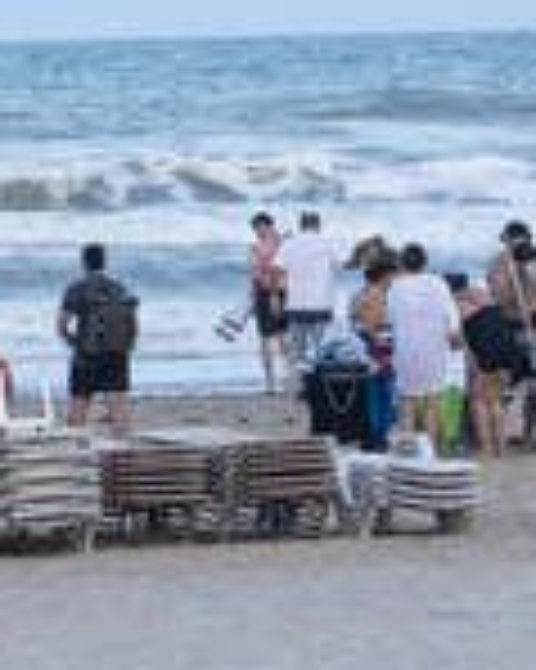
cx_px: -1049
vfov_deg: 3.7
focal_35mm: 528
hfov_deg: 2.9
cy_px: 270
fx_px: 10481
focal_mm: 70
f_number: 9
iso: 250
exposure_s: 1/10
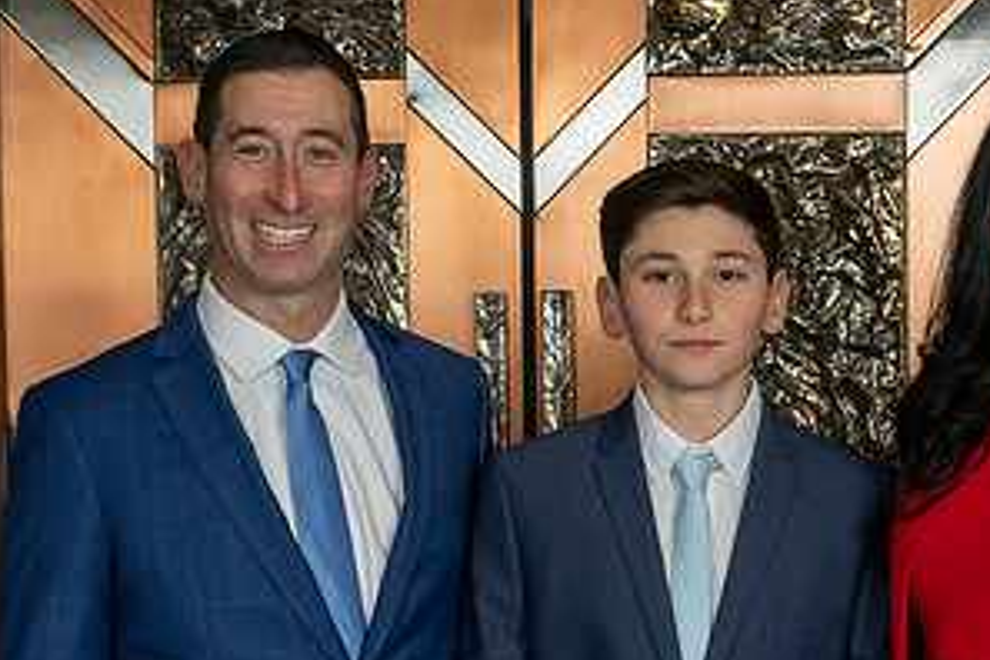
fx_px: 3520
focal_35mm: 128
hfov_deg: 15.9
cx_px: 830
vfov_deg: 10.7
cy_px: 509
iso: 400
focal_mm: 40
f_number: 9
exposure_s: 1/200
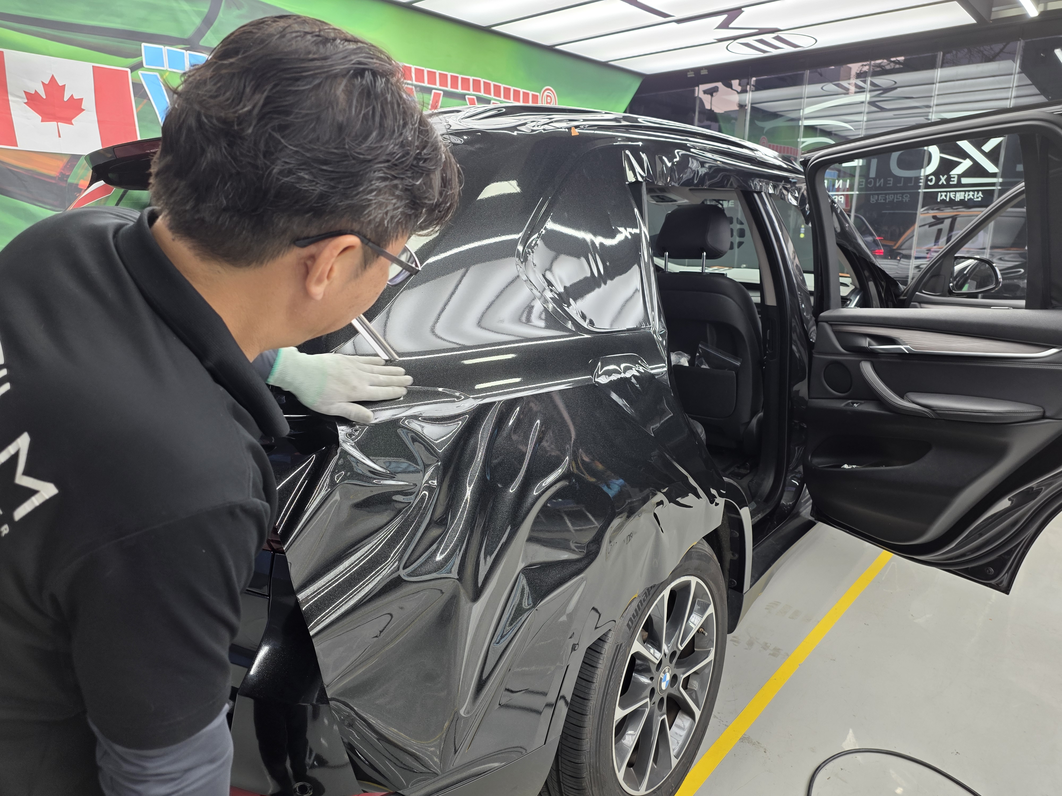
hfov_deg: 73.9
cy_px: 398
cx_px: 531
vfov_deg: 58.9
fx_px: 706
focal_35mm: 23
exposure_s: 1/120
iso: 80
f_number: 1.7
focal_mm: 6.25
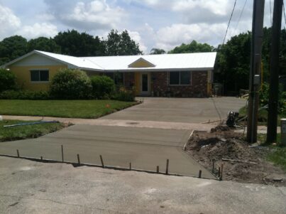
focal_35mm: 35
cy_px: 107
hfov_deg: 52.7
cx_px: 143
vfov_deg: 40.6
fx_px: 289
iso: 80
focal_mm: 3.85
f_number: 2.8
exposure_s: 1/2143
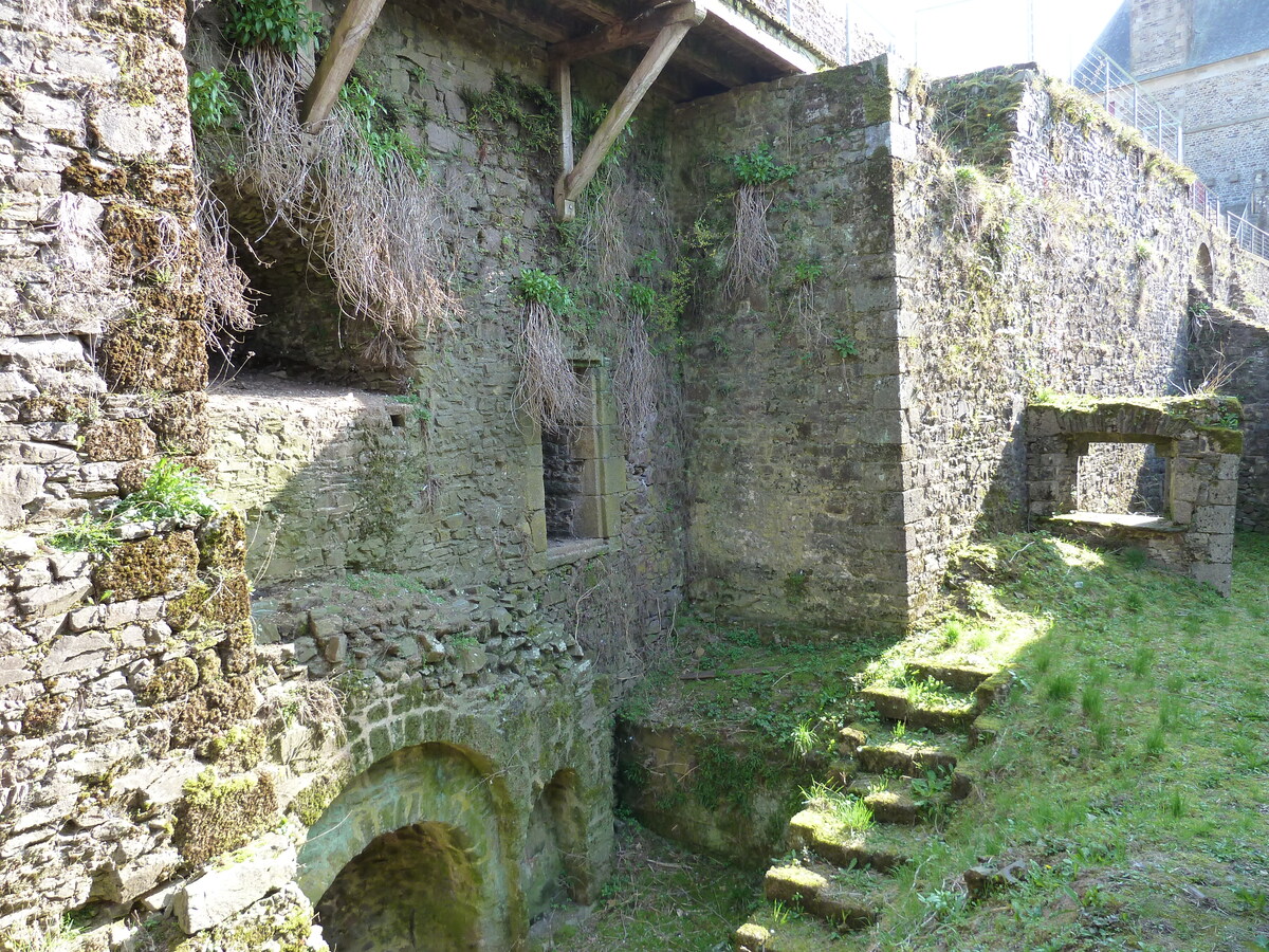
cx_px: 634
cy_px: 476
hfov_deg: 69.4
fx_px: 916
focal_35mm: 25
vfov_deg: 54.9
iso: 125
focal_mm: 4.1
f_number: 3.3
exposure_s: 1/60
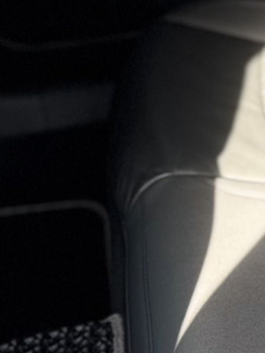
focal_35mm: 119
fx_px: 1214
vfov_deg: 16.5
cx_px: 580
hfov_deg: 11.0
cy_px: 261
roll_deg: -1.2
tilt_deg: -38.7
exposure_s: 1/121
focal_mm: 6.76
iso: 64
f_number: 1.78
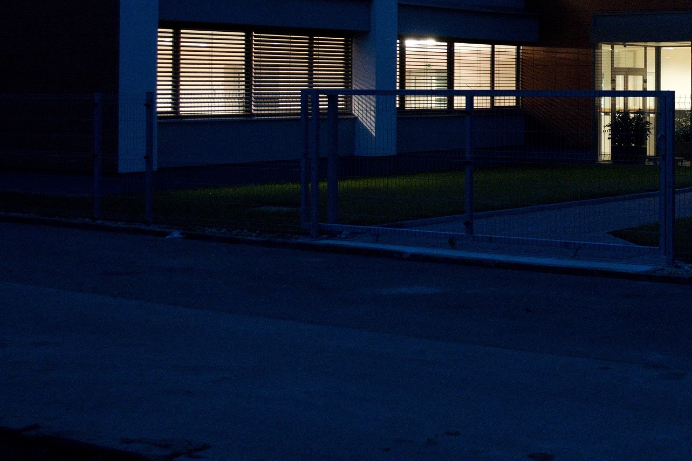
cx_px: 583
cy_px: 46
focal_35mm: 69
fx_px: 1326
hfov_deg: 28.4
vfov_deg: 19.4
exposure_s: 1/25
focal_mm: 24
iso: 1250
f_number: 4.5
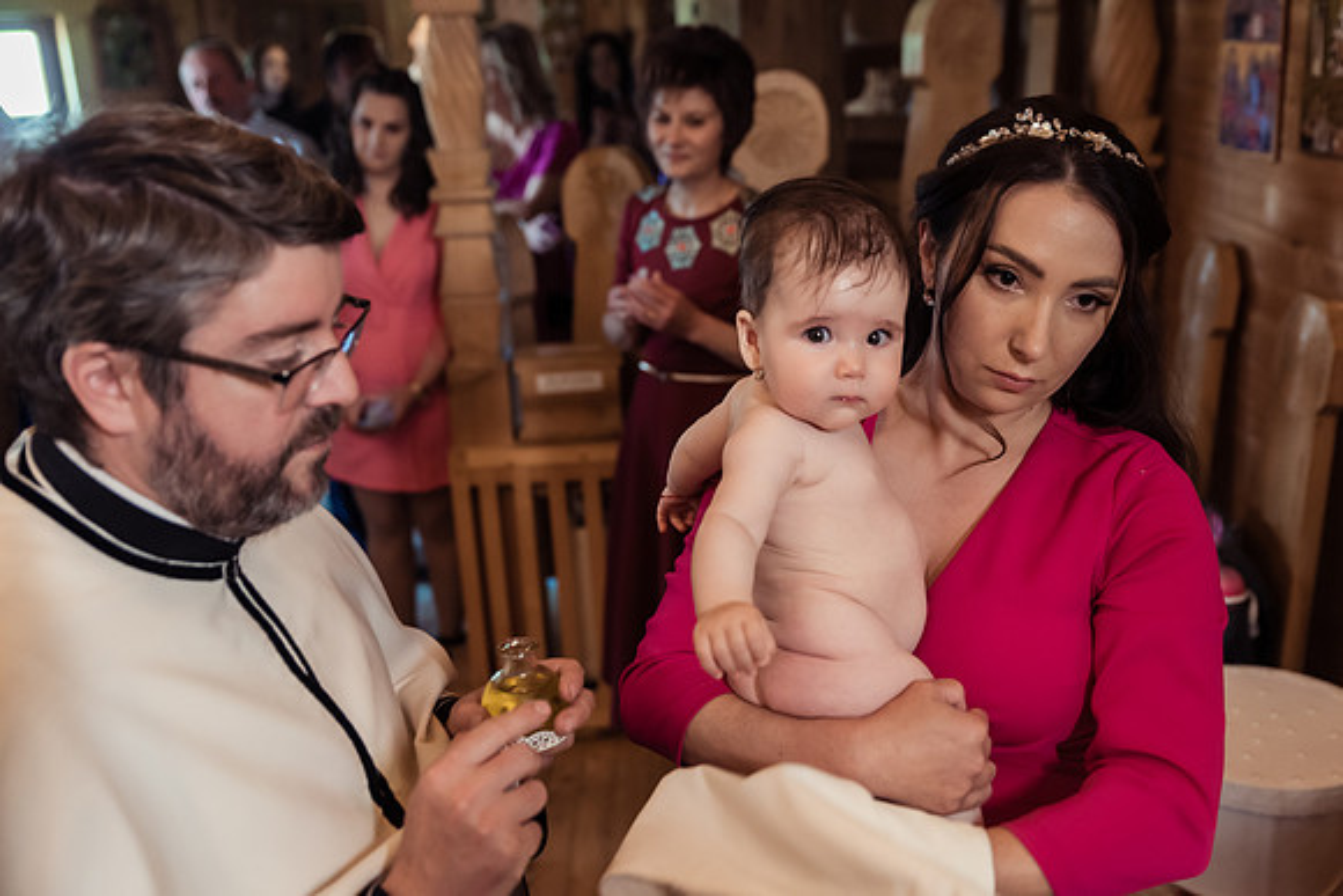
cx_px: 732
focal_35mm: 39
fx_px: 1472
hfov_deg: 49.0
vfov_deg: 33.8
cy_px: 411
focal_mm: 36
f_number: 2.8
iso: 1250
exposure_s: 1/125
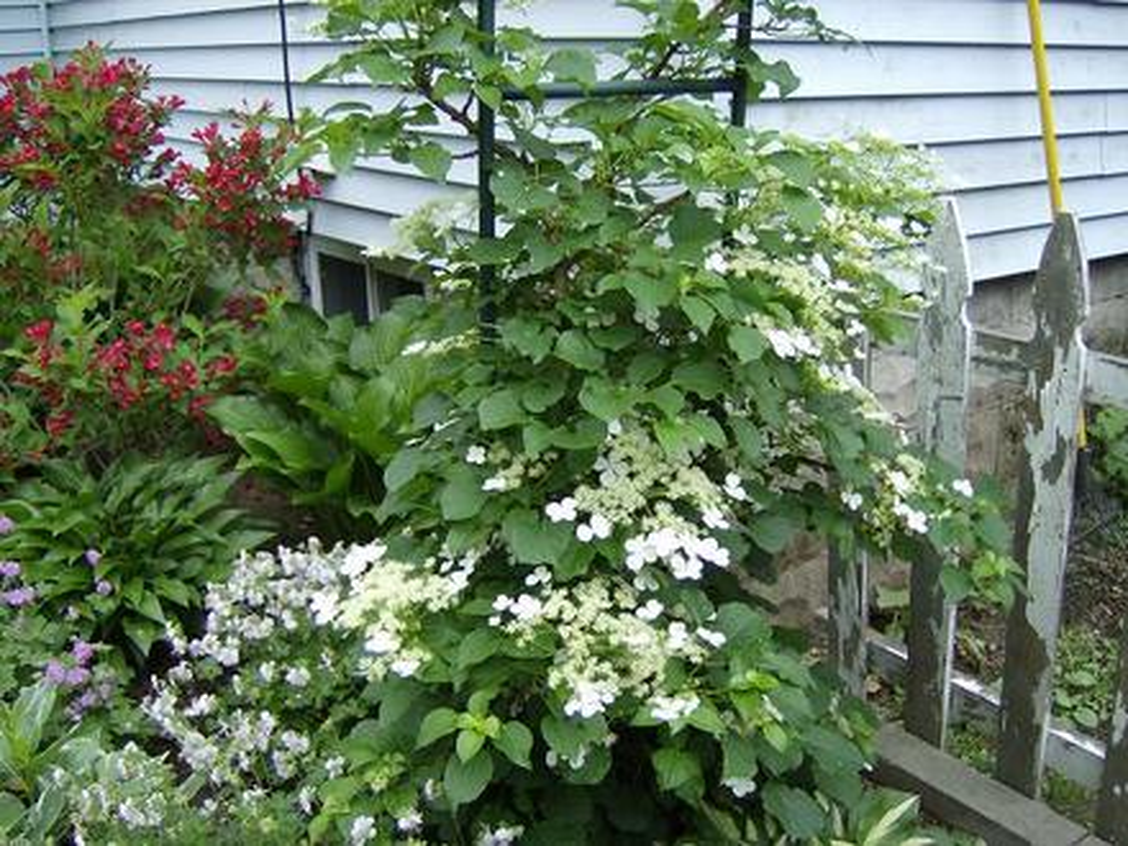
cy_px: 423
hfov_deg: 51.4
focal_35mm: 36
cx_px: 564
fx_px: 1173
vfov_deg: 39.7
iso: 100
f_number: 2.8
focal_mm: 6
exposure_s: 1/151
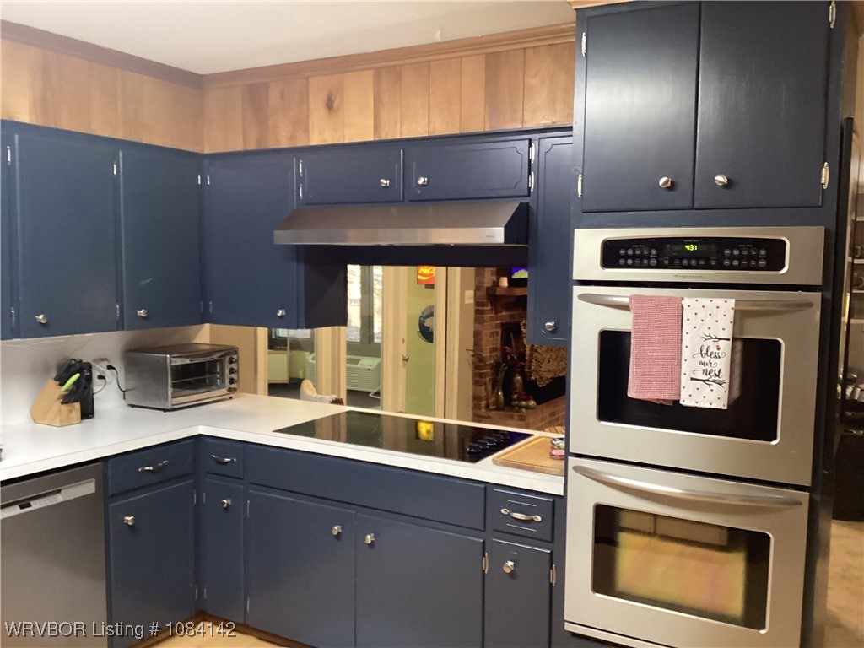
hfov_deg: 58.4
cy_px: 324
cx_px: 432
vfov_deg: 45.4
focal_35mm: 31
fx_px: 774
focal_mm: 3.3
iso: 250
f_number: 2.4
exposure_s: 1/40
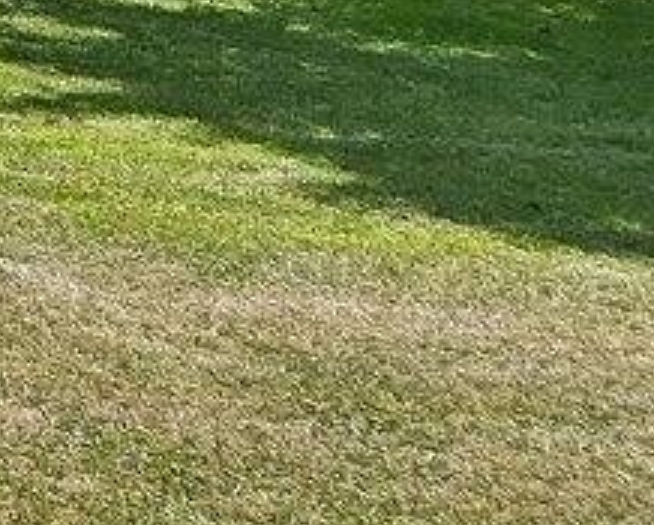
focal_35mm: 132
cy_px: -274
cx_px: -2217
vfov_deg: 11.2
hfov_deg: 7.4
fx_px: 2558
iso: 400
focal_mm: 15
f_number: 4
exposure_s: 1/2000
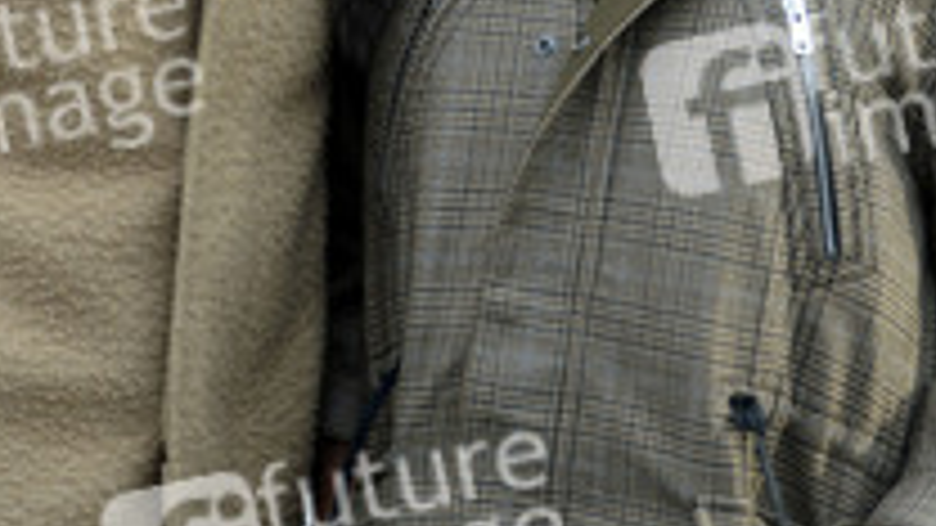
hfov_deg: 15.2
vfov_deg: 8.5
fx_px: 3499
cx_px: 466
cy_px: -135
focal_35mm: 141
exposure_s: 1/1600
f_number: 4
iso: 500
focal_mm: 70
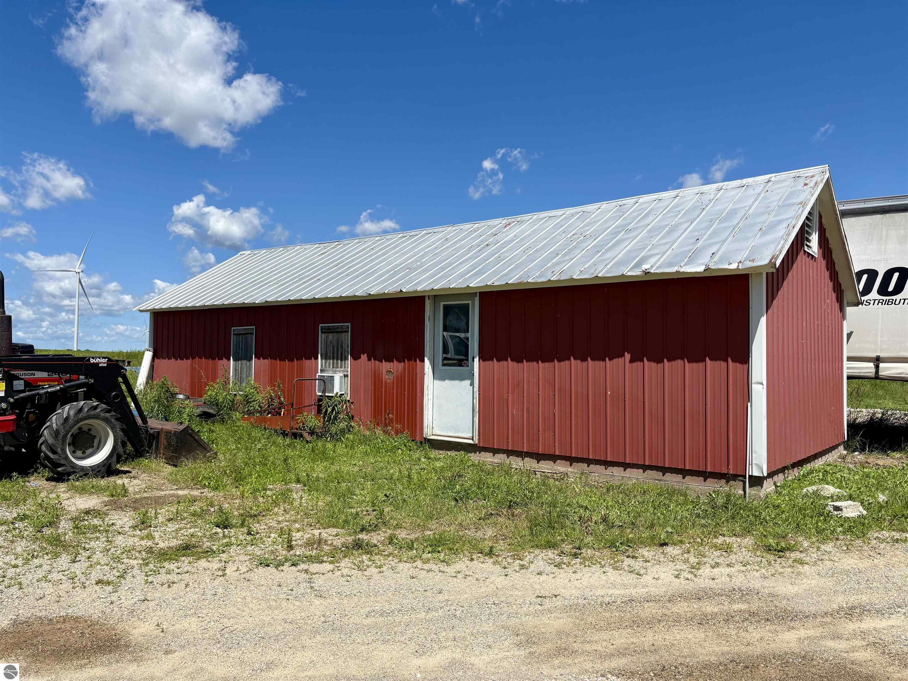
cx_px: 454
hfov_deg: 67.3
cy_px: 340
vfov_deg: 53.1
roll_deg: -0.6
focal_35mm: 26
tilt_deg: +2.3
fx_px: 682
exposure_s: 1/4950
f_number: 1.6
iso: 50
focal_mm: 5.96
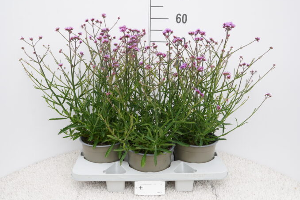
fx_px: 271
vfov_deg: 40.5
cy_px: 97
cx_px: 148
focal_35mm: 33
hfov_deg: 57.9
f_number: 13
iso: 160
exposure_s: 1/20
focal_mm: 21
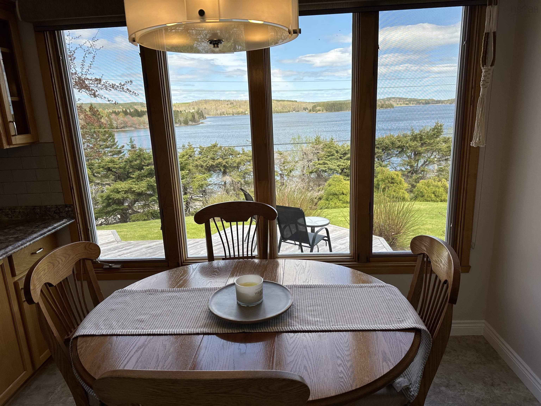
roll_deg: +2.6
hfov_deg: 71.6
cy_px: 203
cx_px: 270
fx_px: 375
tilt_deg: -13.2
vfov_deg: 56.8
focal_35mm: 24
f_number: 1.78
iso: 80
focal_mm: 6.86
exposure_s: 1/943
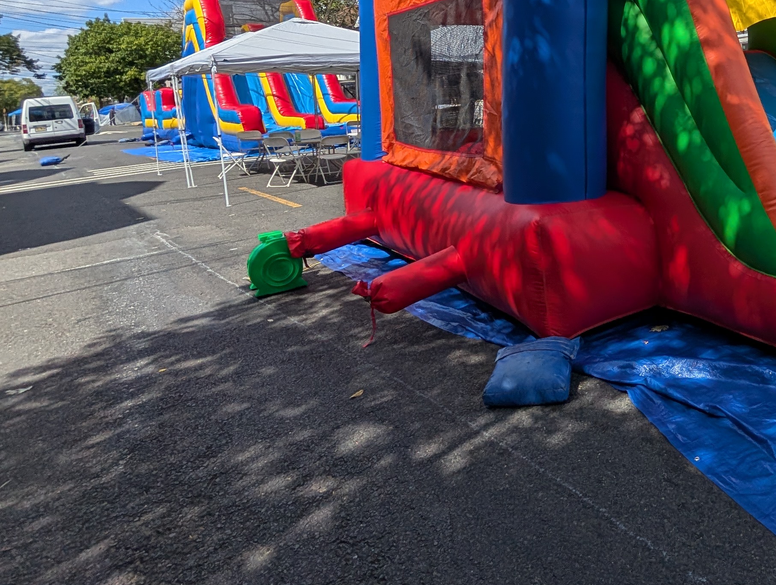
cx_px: 688
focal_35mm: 27
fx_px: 606
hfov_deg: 56.9
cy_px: 104
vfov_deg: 48.1
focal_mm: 2.02
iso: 53
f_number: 1.7
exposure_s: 1/3906
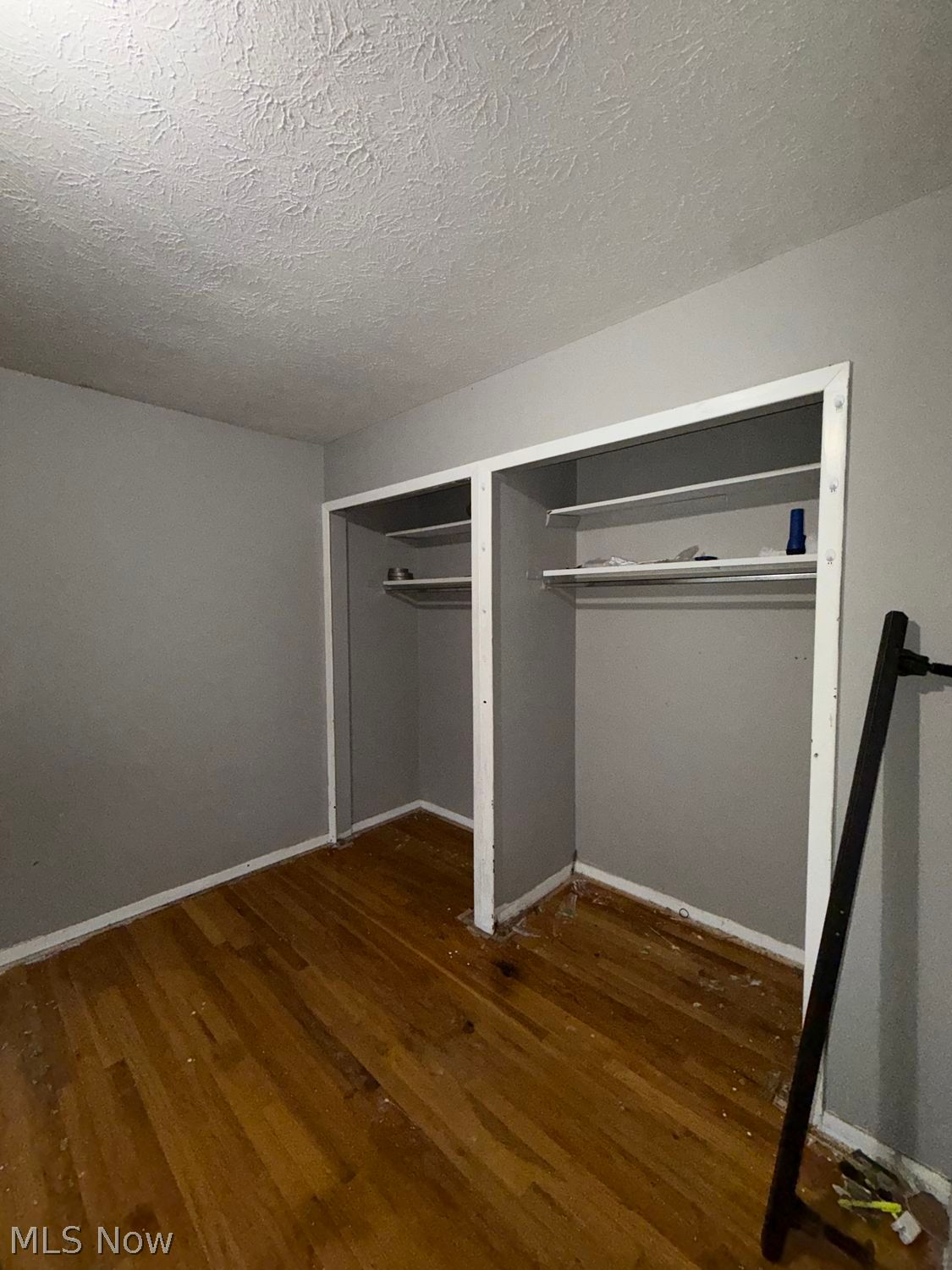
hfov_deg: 85.7
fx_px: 513
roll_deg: +0.5
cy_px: 635
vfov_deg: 102.1
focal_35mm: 14
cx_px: 476
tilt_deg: -3.2
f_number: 2.2
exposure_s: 1/60
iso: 250
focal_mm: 2.22
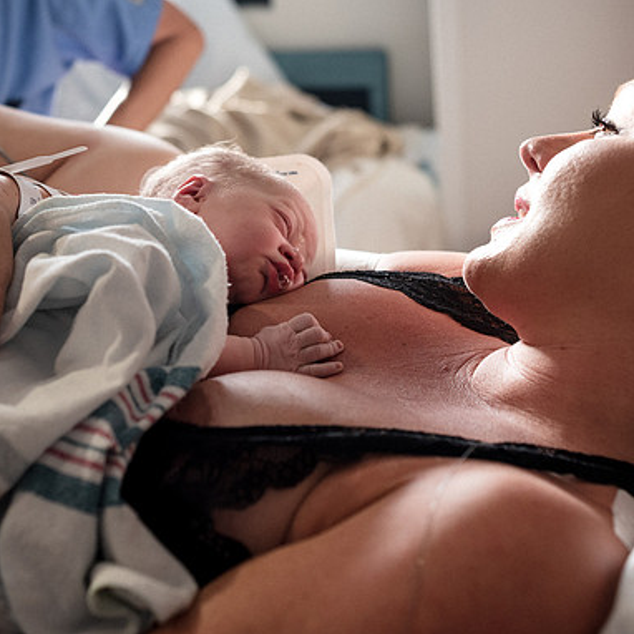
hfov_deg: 28.2
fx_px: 1264
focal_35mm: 61
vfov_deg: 28.0
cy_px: 207
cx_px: 296
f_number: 3.2
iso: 400
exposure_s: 1/125
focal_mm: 35
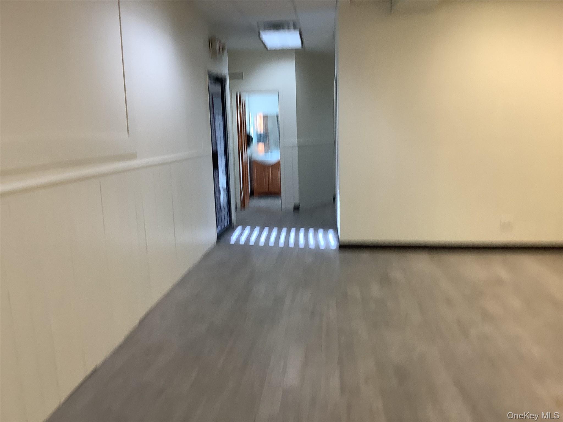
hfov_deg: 58.4
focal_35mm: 31
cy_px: 211
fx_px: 504
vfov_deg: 45.4
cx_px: 282
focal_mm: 3.3
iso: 50
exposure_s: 1/60
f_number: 2.4
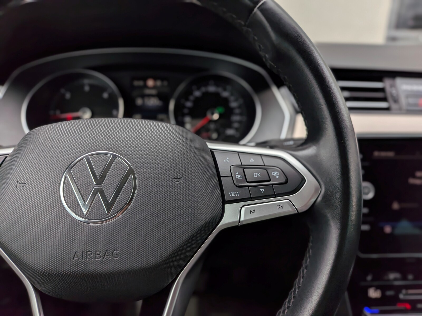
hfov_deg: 71.6
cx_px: 211
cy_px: 158
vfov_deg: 56.8
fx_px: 293
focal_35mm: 24
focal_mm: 4.53
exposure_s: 1/856
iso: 30
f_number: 1.7
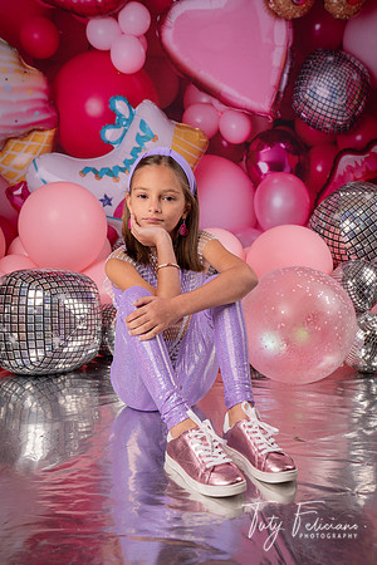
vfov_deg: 46.4
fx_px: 660
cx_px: 188
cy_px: 282
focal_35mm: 42
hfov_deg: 31.9
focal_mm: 42
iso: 160
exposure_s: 1/160
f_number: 5
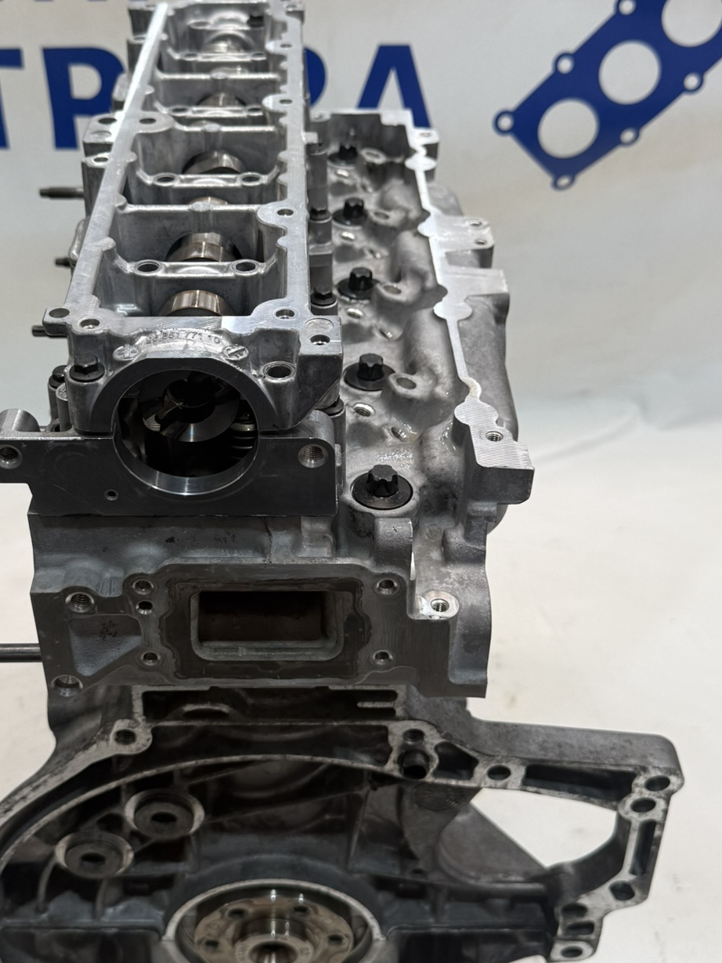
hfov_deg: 35.8
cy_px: 440
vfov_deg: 46.7
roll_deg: +0.8
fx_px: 1112
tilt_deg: -37.5
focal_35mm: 40
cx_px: 286
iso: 64
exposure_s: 1/161
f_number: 1.78
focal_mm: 6.76
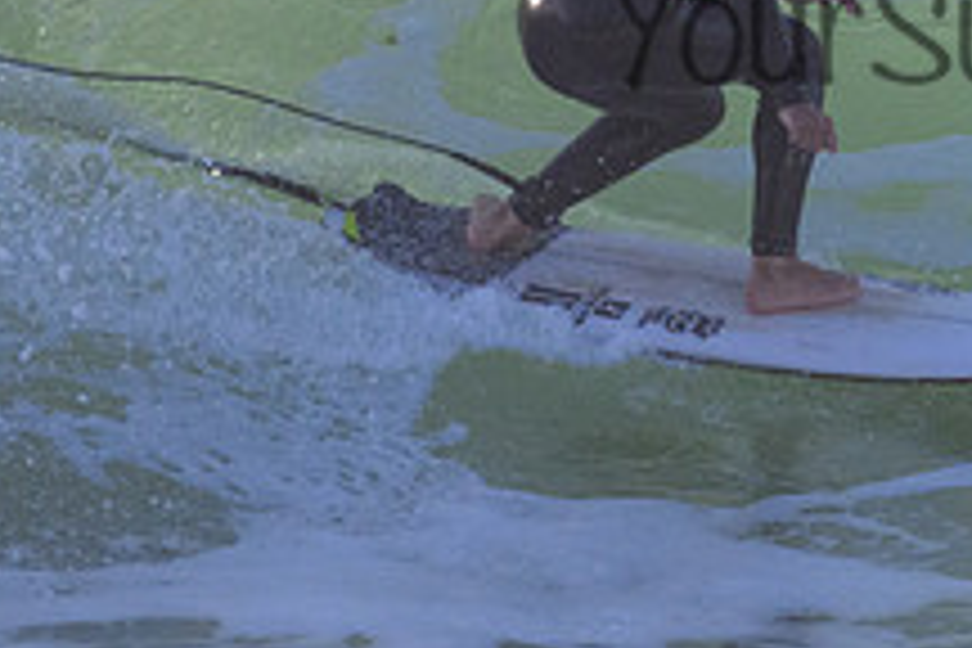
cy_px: -60
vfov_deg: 0.6
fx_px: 62581
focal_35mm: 2318
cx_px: 968
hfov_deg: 0.9
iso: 2800
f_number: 11
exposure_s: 1/2000
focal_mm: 800
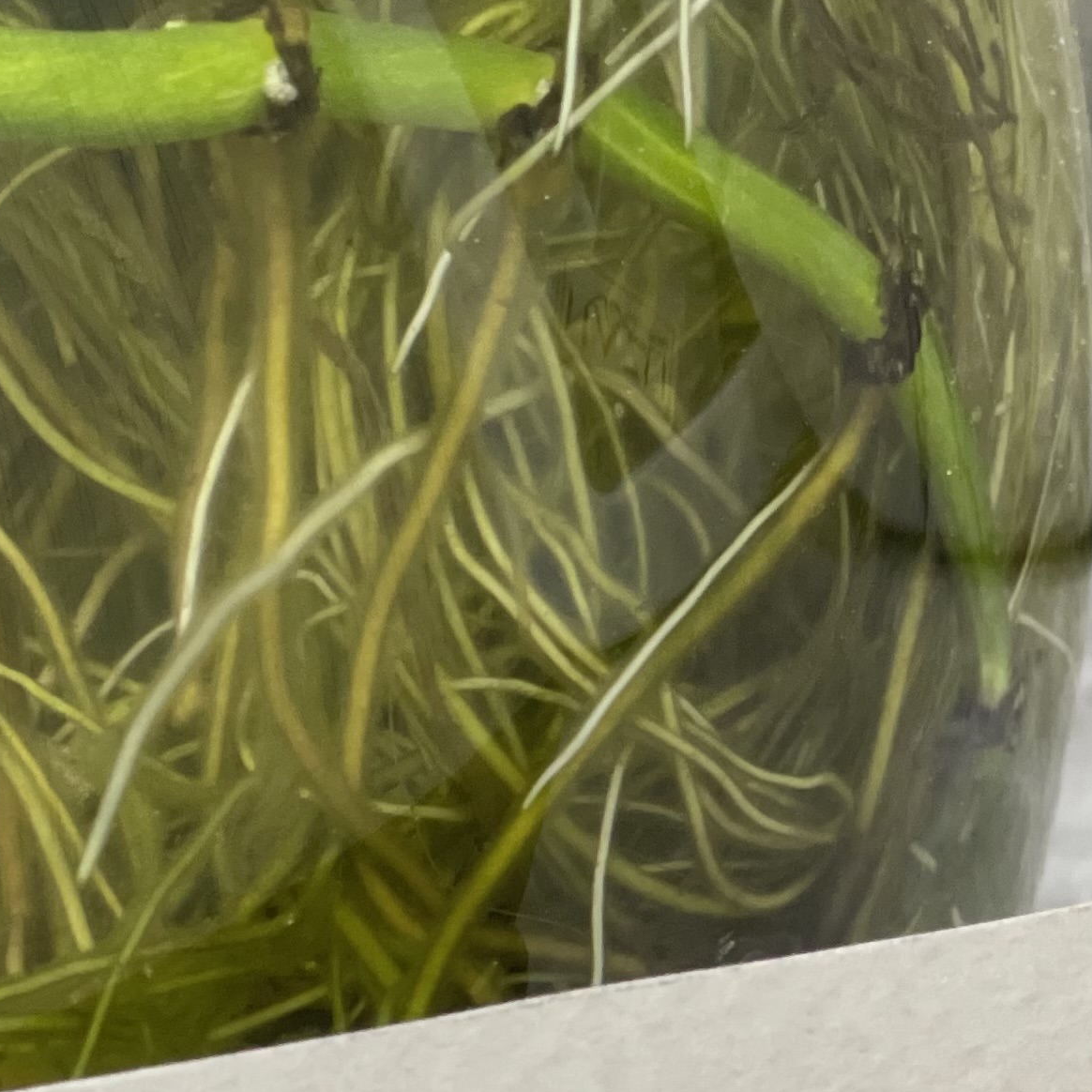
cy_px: 1013
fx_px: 6995
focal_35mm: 196
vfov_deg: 8.9
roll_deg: +2.4
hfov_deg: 8.9
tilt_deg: -31.1
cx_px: 568
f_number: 2.2
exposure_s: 1/33
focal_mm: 7.5
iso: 200
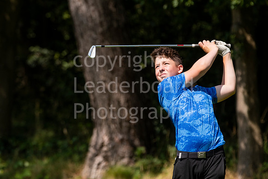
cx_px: 134
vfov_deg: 2.6
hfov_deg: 3.9
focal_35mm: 525
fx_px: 3909
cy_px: 90
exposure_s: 1/2000
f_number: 6.3
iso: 640
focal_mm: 350
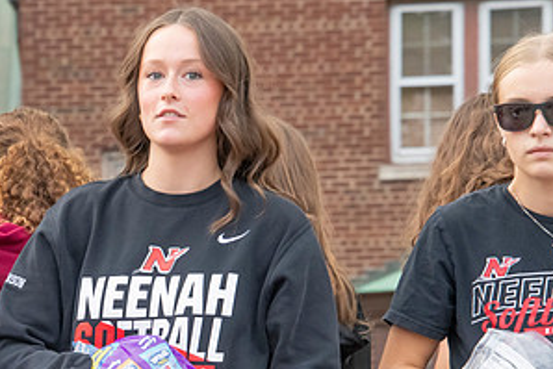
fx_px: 5087
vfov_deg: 4.2
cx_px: 76
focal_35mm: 331
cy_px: 312
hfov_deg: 6.2
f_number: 11
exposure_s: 1/200
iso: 3200
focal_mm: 170
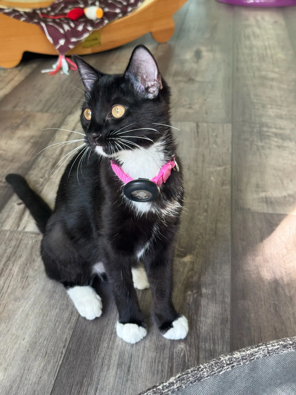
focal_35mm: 48
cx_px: 148
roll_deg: +0.4
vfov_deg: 39.7
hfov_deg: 30.3
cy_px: 198
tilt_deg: -29.7
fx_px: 547
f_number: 1.78
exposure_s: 1/60
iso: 100
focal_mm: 6.76
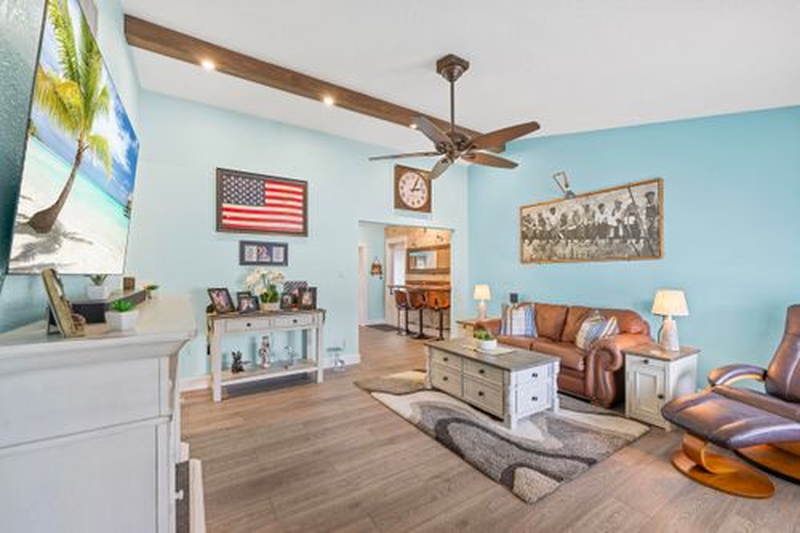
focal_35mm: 14
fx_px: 311
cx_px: 400
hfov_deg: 104.3
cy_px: 266
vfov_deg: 81.2
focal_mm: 14
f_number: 5
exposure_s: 1/6
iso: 500
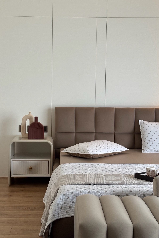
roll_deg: -1.2
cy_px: 103
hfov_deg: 23.7
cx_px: 62
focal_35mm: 57
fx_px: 378
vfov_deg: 35.0
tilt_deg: -3.4
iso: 100
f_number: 1.78
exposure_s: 1/86
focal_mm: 6.76
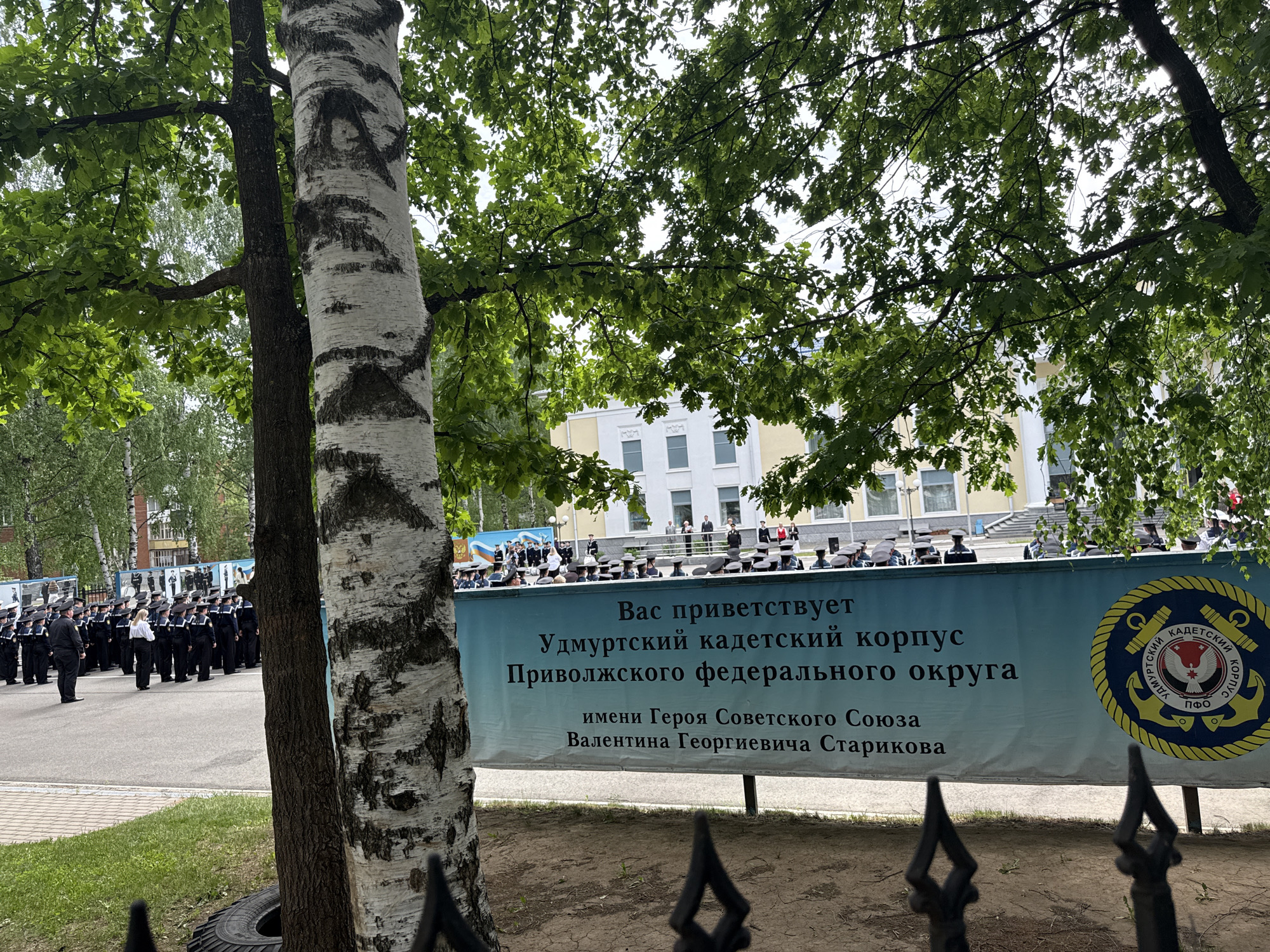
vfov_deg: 56.8
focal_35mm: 24
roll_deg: +4.7
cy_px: 476
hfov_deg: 71.6
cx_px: 635
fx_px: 881
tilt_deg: +3.9
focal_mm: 6.76
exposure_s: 1/1337
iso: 100
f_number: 1.78
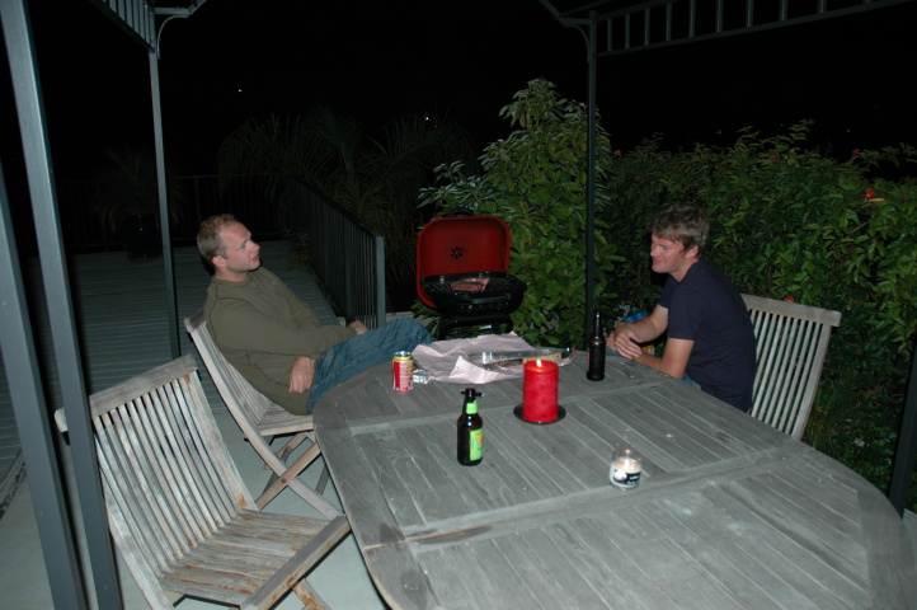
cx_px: 458
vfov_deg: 47.8
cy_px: 305
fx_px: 687
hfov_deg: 67.4
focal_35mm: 27
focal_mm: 18
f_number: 3.5
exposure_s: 1/60
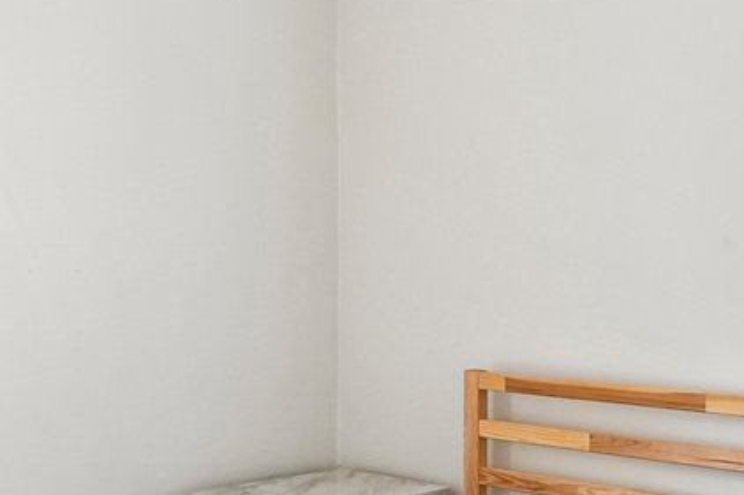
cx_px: 56
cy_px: 232
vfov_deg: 20.0
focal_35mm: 68
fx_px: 1405
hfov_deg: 28.4
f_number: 6.7
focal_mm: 14
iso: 220
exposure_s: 1/15
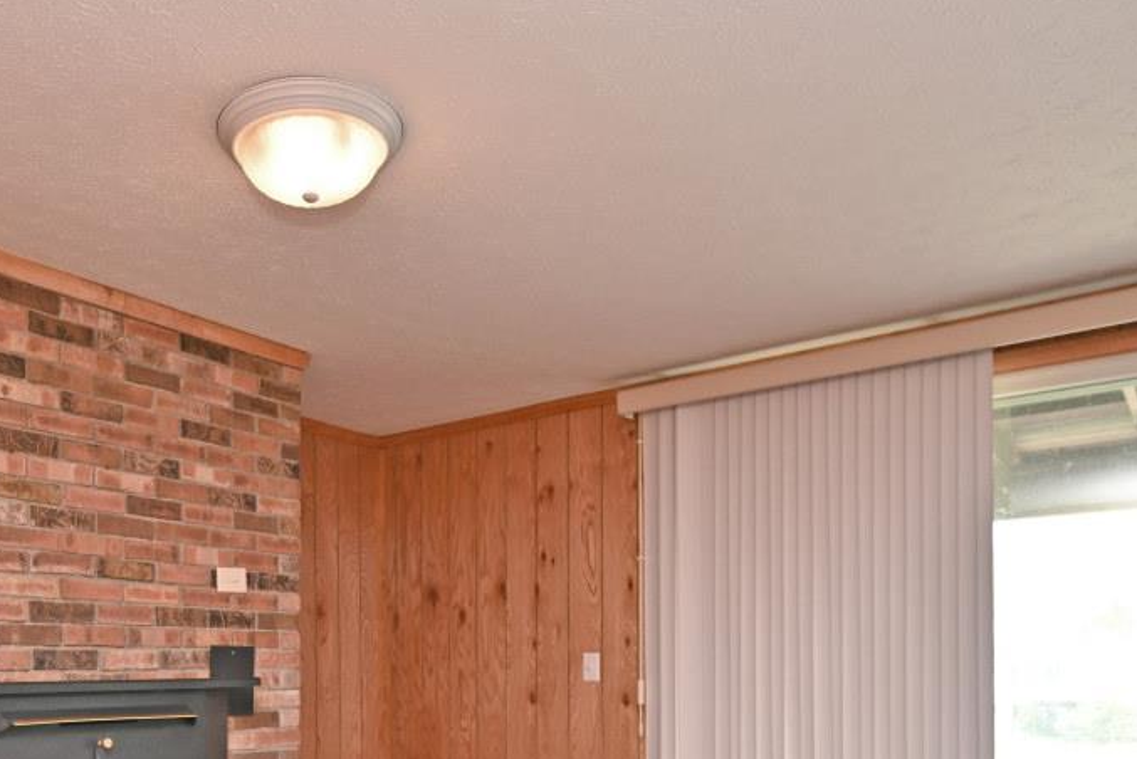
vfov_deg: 39.6
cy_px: 667
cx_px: 363
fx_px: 979
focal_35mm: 31
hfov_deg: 58.6
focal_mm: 14
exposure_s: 1/60
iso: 450
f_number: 4
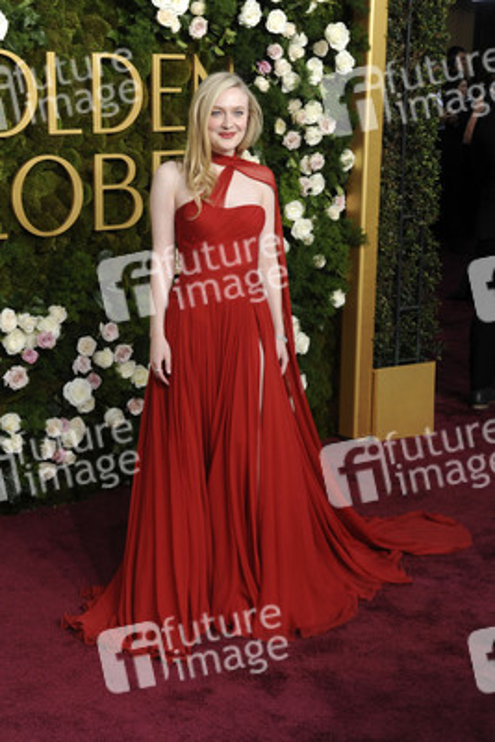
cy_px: 371
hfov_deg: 22.6
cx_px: 248
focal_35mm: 60
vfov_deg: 33.4
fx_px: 1236
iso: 1000
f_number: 13
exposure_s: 1/250
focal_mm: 60
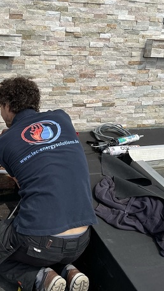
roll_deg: -2.7
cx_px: -13
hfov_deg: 28.6
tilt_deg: -18.9
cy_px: 145
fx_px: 293
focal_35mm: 38
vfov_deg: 52.8
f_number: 1.6
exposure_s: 1/3125
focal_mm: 4.2
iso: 32
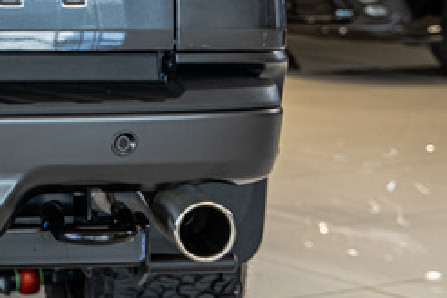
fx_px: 2173
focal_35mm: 175
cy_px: -71
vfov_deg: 7.8
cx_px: -308
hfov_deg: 11.1
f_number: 3.5
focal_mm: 42
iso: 500
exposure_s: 1/125
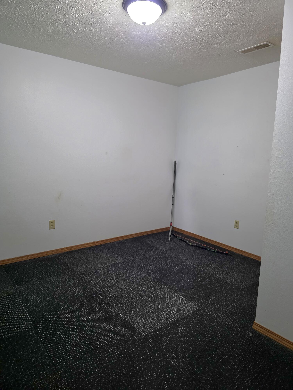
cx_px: 146
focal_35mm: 23
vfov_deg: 73.9
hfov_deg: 58.9
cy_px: 195
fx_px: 260
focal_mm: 6.3
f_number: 1.7
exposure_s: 1/120
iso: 800
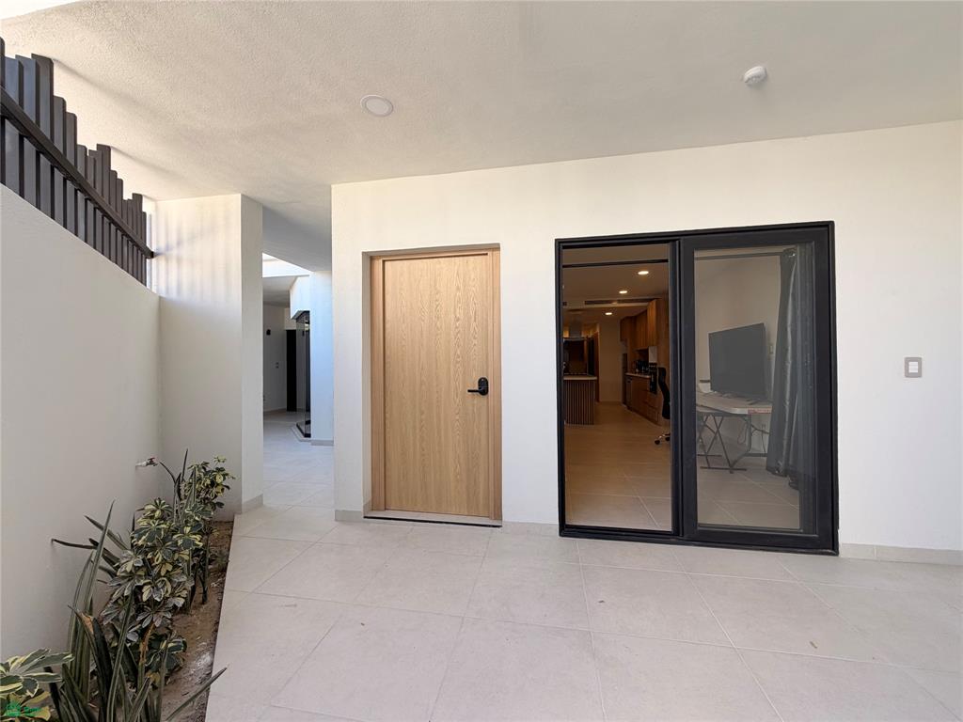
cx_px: 482
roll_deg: +0.5
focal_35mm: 14
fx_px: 389
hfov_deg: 102.1
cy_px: 361
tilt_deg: +0.1
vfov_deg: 85.7
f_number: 2.2
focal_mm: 2.22
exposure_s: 1/121
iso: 50
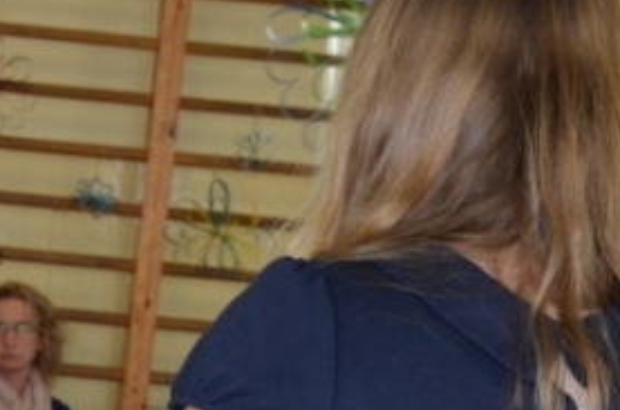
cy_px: 381
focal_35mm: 175
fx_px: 3000
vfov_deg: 7.8
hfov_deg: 11.3
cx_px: -313
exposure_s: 1/100
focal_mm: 35
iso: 400
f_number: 4.5
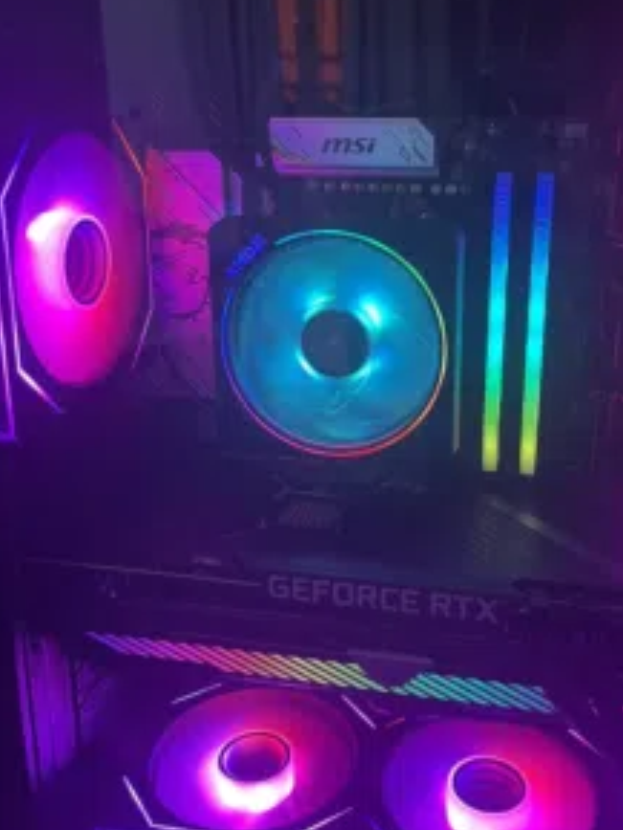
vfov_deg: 51.2
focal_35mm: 36
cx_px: 376
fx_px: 863
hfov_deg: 39.5
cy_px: 356
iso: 200
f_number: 1.6
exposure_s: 1/55
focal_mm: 5.1
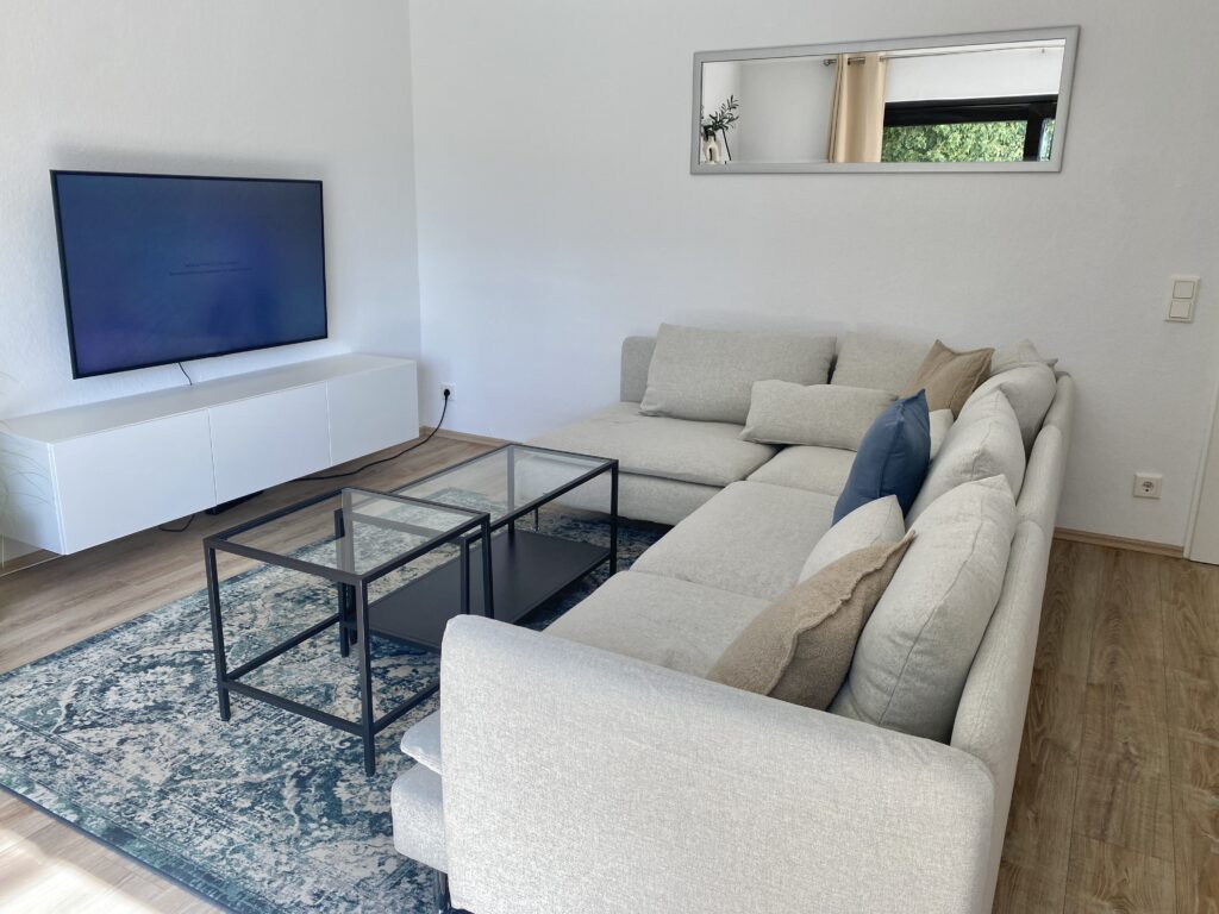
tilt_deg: -16.2
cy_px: 457
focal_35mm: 26
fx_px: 916
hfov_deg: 67.3
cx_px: 610
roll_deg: -0.4
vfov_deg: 53.1
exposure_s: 1/217
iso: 32
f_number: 1.8
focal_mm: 4.25
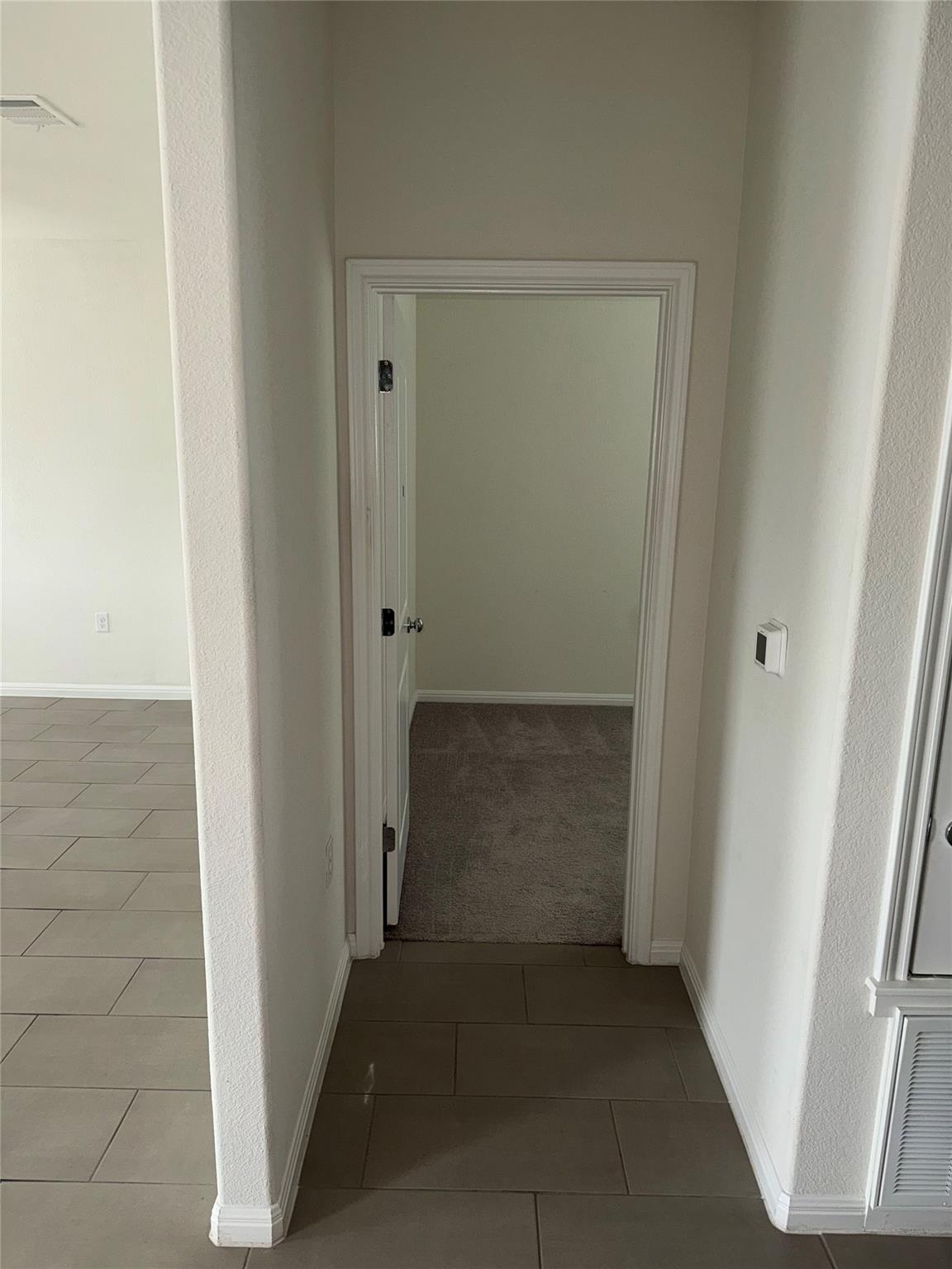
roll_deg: -0.1
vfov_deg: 71.6
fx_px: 880
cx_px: 476
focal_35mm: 24
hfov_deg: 56.8
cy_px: 634
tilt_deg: -13.8
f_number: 1.78
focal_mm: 6.76
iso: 100
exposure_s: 1/29
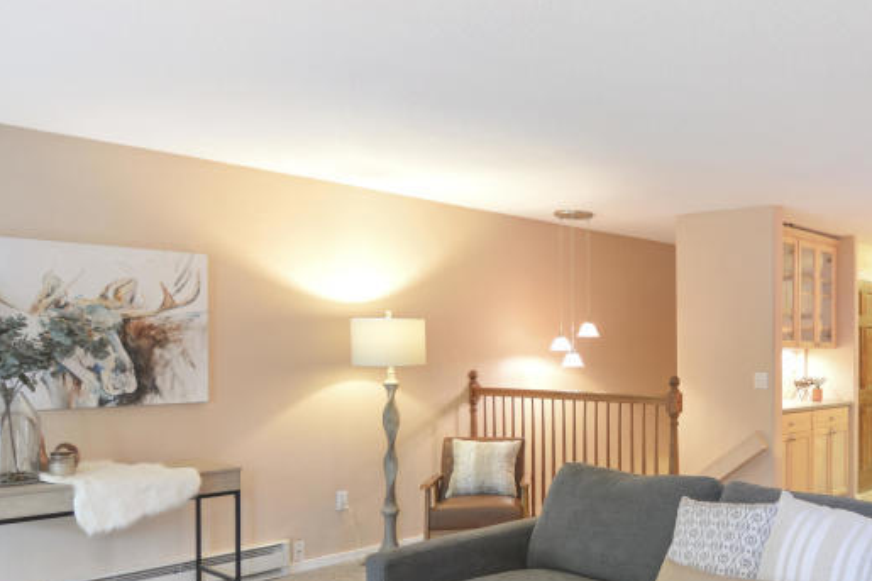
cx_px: 720
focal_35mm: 29
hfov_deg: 58.1
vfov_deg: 42.7
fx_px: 699
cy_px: 478
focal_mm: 11
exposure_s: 1.3
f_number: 5
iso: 100
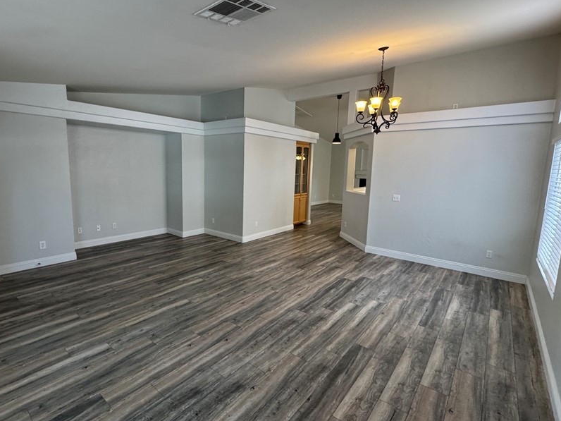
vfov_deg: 71.6
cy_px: 207
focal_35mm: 18
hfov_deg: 87.5
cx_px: 254
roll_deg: -1.4
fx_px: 292
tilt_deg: -9.0
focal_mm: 2.22
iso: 250
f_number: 2.2
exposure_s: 1/120
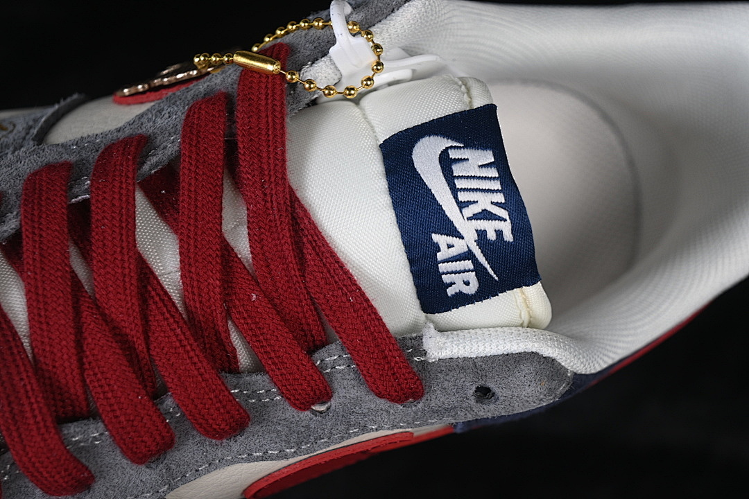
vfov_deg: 18.2
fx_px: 1560
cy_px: 250
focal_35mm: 75
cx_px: 374
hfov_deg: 27.0
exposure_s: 1/80
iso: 160
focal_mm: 50
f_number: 7.1
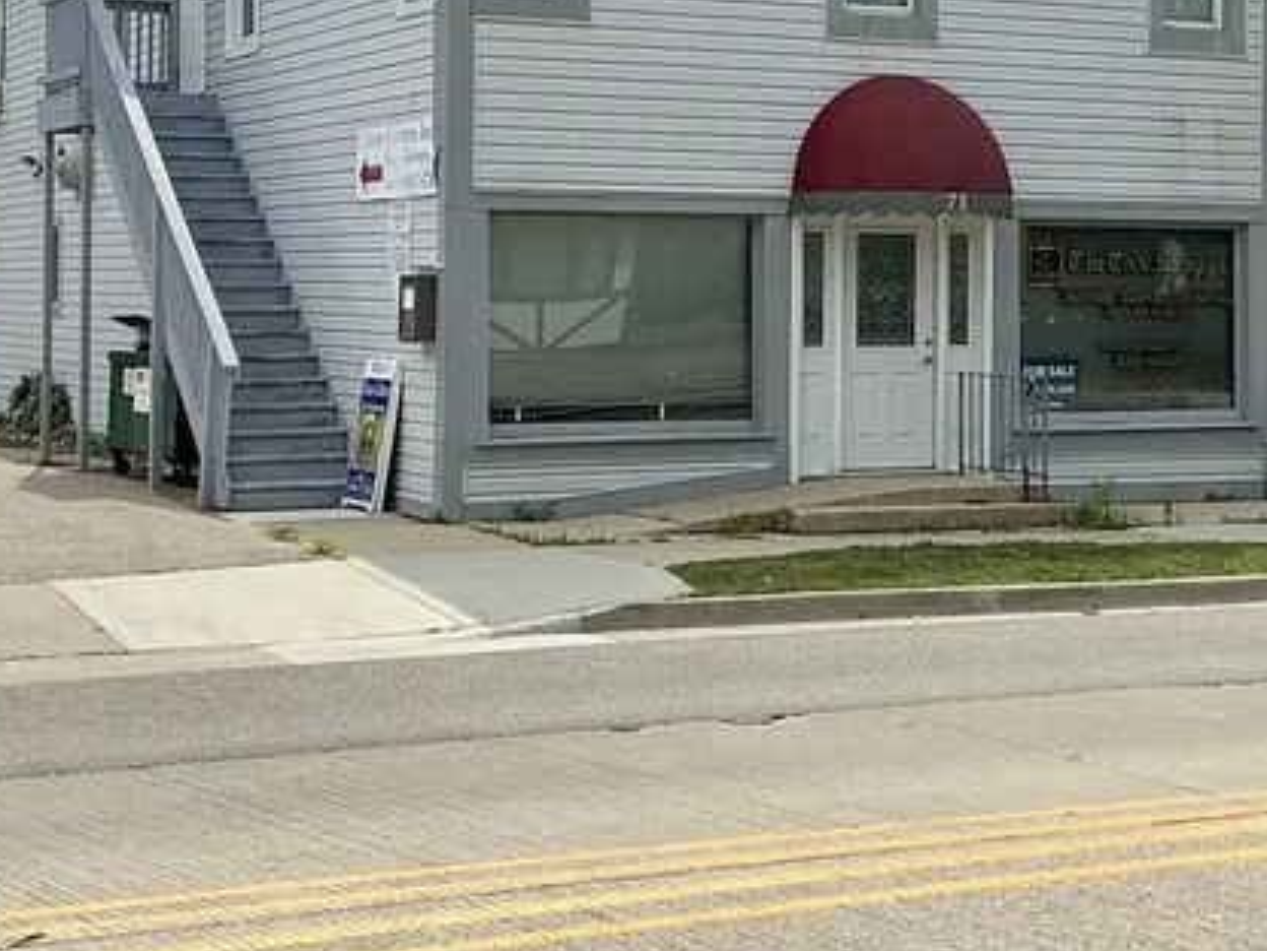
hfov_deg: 28.2
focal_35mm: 69
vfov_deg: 21.1
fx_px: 2526
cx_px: 688
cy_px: 226
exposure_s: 1/2667
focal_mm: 3
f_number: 1.8
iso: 25
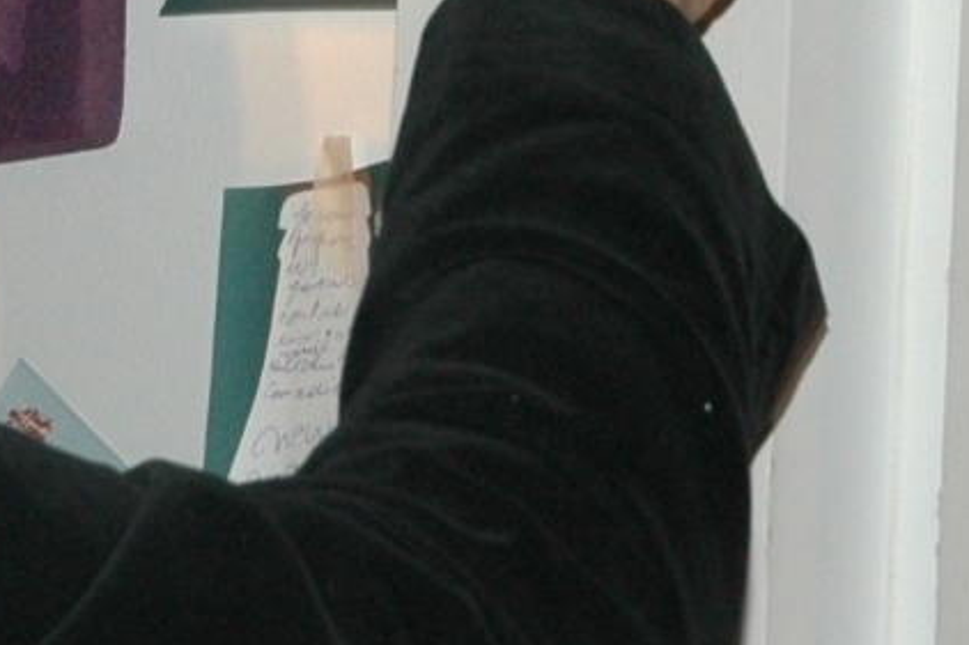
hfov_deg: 5.6
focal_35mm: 366
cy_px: -193
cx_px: 815
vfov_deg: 3.7
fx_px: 9847
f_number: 5
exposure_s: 1/60
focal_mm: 46
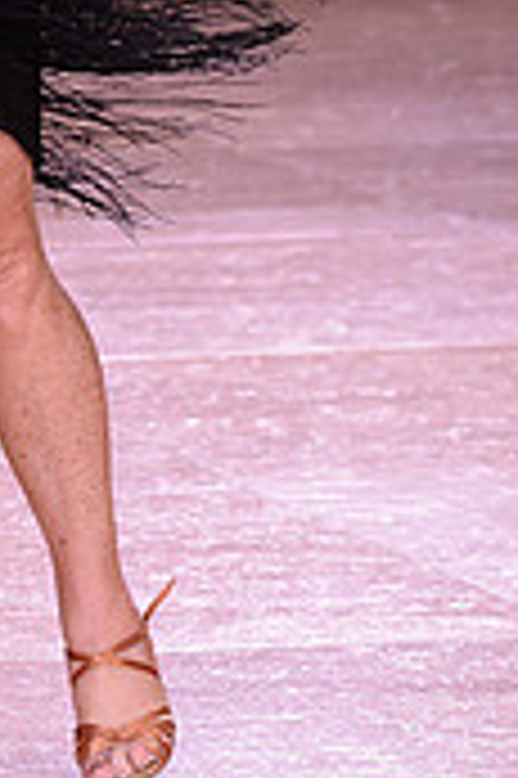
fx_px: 10510
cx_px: -291
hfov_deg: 2.8
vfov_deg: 4.2
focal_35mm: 486
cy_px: -175
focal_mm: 145
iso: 1600
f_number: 5.6
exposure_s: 1/250
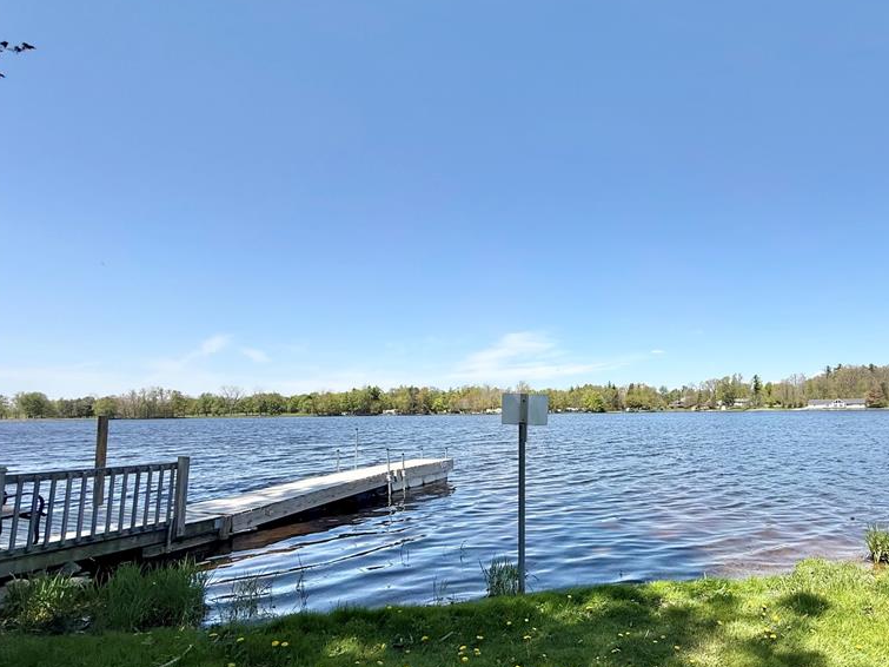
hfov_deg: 81.8
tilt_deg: +2.1
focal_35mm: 19
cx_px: 592
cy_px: 399
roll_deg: +0.7
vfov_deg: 68.0
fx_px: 488
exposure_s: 1/2320
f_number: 2.2
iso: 50
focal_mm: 2.22
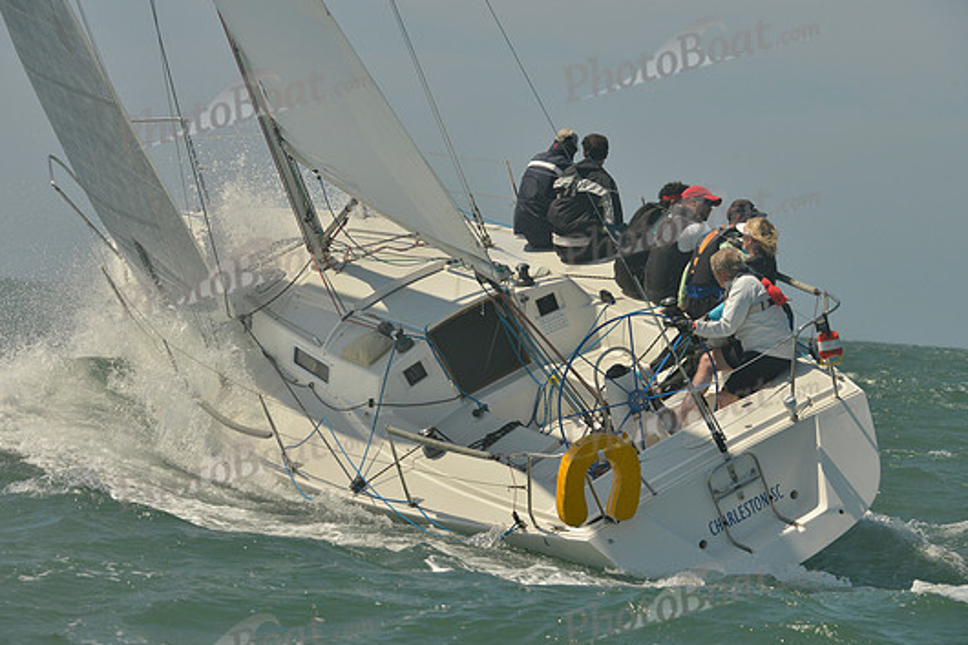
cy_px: 344
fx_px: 5886
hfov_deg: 9.4
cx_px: 469
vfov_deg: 6.3
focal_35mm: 219
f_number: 10
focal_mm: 200
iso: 280
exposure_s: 1/1250
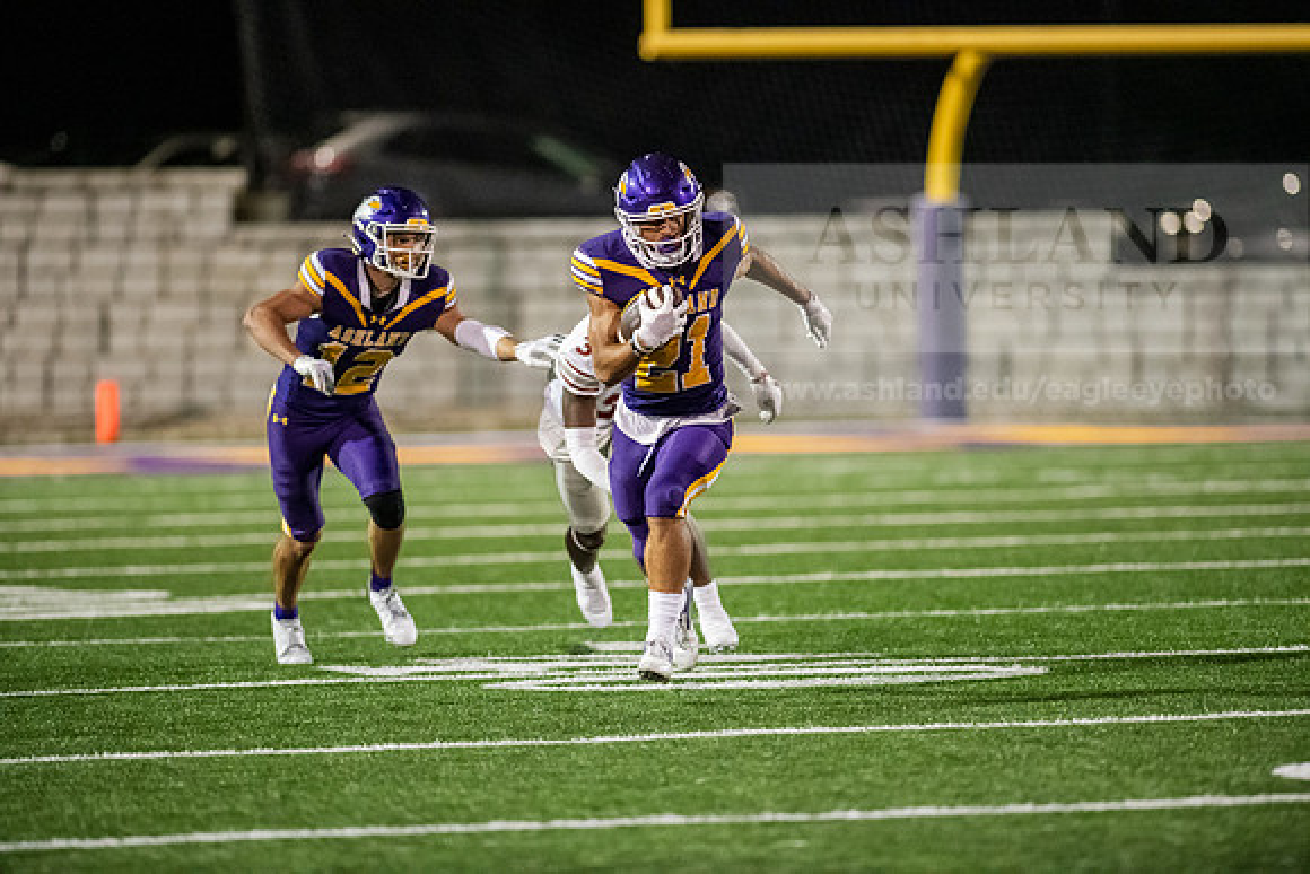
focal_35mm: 300
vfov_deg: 4.6
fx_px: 10919
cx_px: 655
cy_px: 437
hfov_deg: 6.9
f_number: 2.8
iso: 6400
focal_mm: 300
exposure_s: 1/800
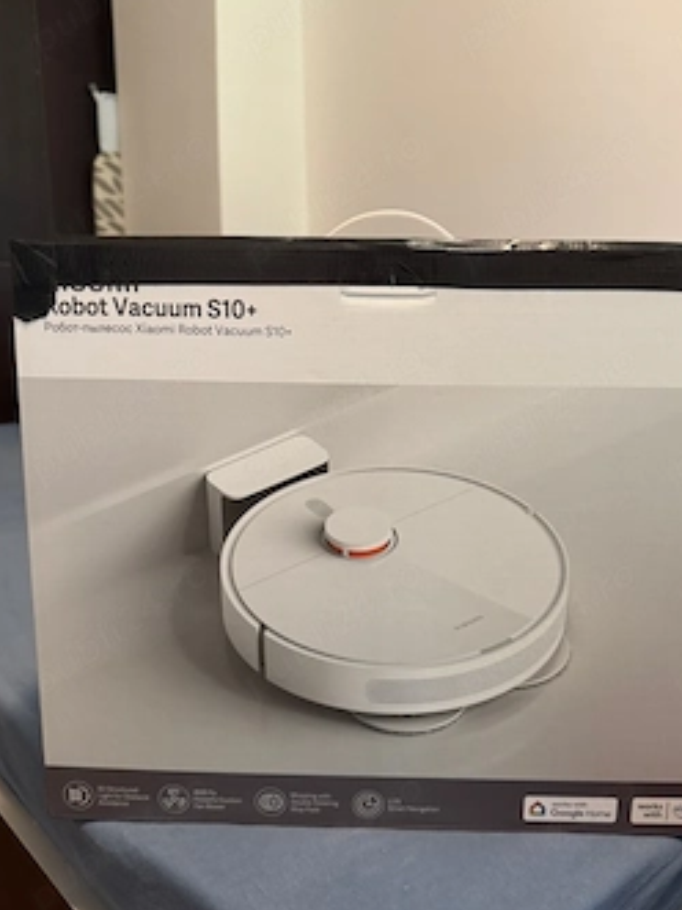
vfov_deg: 61.7
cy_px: 448
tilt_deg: -10.6
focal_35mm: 29
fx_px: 762
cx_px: 388
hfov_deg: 48.1
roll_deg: -1.1
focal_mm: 6.76
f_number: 1.78
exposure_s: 1/50
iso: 500
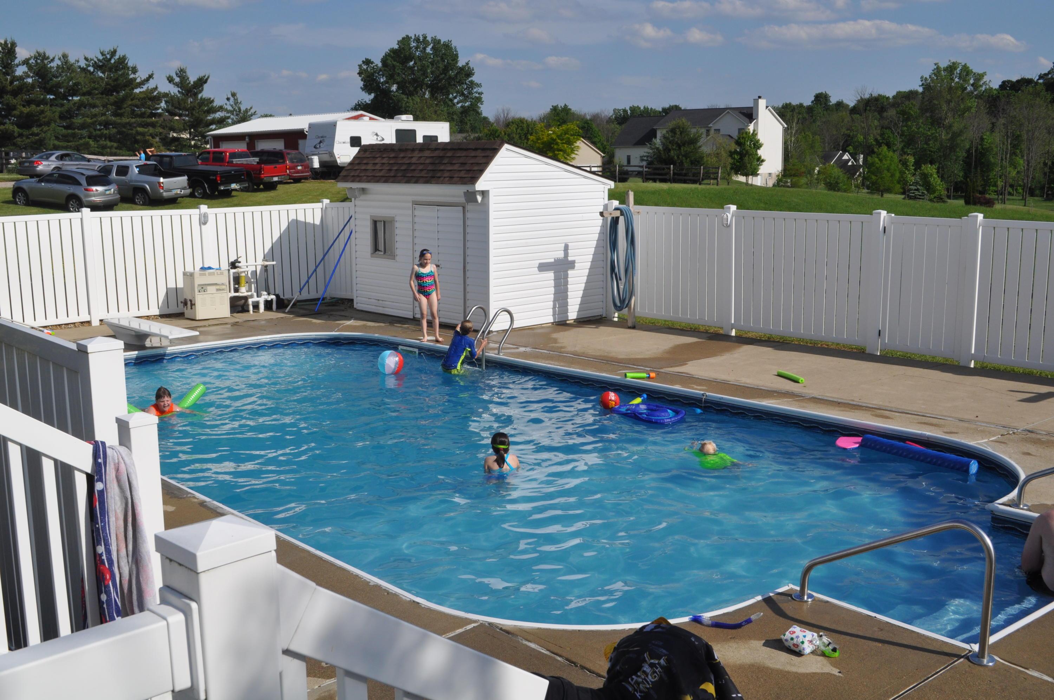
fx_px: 1140
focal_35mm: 39
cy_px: 350
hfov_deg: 49.6
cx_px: 527
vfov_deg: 34.1
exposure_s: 1/800
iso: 320
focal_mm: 26
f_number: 14
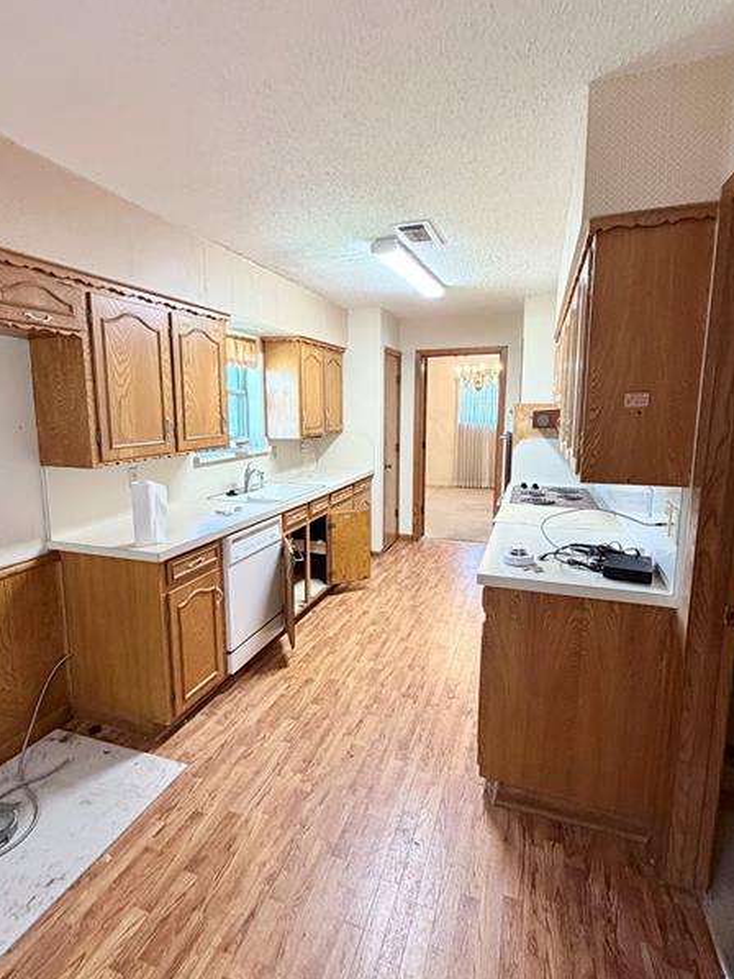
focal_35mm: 18
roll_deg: +0.7
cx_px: 354
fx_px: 509
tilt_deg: -7.9
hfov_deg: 71.6
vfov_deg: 87.7
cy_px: 485
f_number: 2.2
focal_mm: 2.22
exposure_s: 1/60
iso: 320
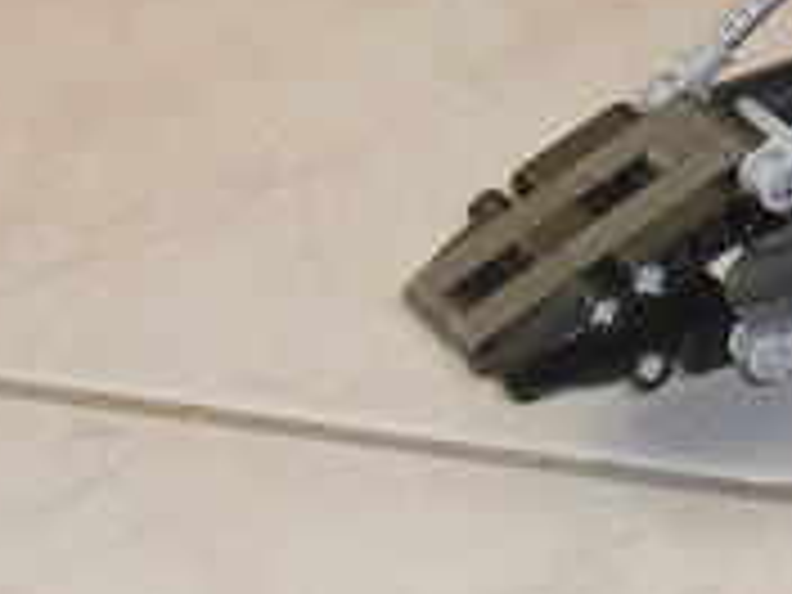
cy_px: -225
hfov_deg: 11.1
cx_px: 1512
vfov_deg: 8.9
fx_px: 3752
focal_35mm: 164
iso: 125
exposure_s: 1/60
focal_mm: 6.3
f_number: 2.8
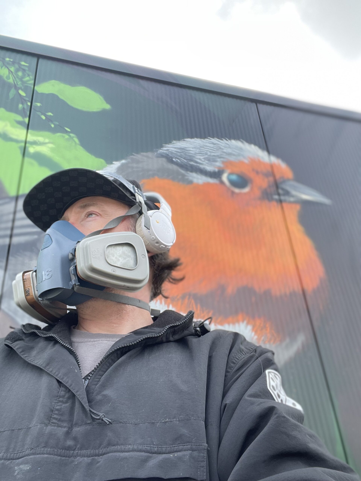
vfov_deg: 60.0
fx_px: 417
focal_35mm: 30
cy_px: 240
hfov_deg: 46.8
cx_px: 180
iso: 32
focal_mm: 2.71
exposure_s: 1/294
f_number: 2.2
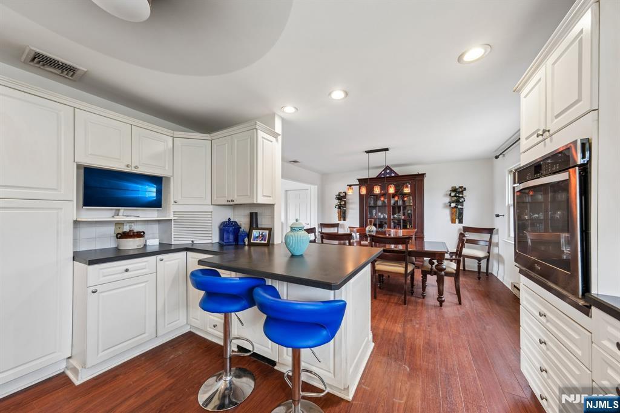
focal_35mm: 12
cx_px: 310
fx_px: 207
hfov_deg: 112.6
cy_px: 206
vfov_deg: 90.0
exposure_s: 1/2
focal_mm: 8
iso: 125
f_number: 8
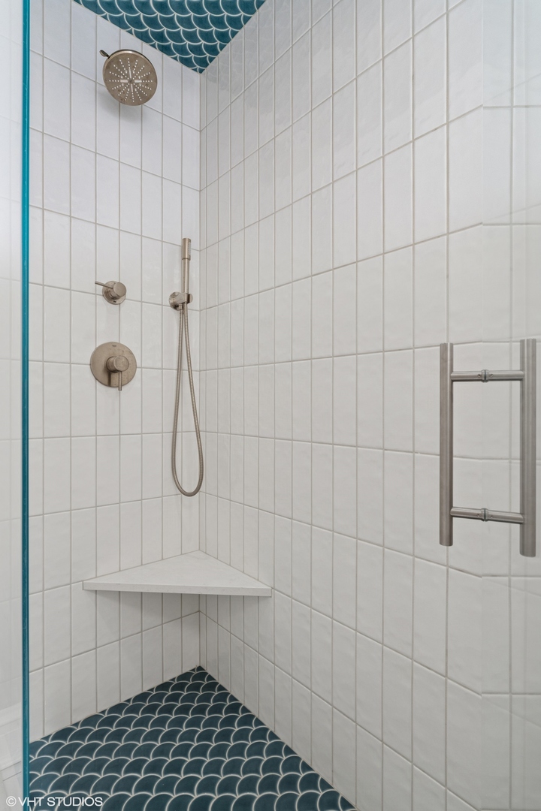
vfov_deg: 90.0
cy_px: 406
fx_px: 406
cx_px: 270
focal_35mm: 18
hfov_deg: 67.4
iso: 320
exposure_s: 1/25
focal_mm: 18
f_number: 8
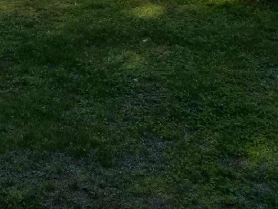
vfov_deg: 13.2
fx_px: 811
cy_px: -164
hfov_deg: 19.4
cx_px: 142
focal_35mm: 101
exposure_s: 1/980
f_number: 1.7
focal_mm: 4.25
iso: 50
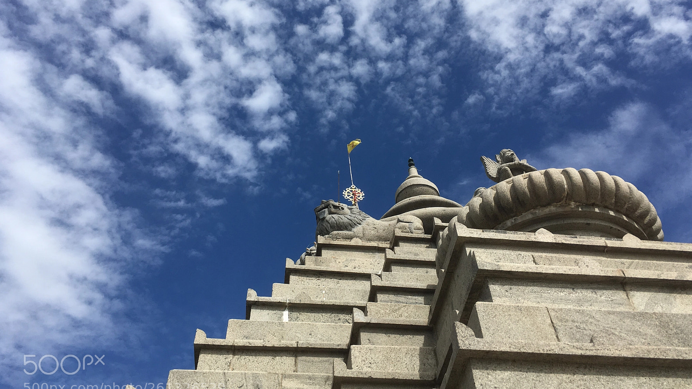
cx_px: 346
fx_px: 587
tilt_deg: +51.0
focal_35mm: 32
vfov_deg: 36.6
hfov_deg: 61.0
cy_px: 160
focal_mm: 4.15
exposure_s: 1/2198
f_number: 2.2
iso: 25
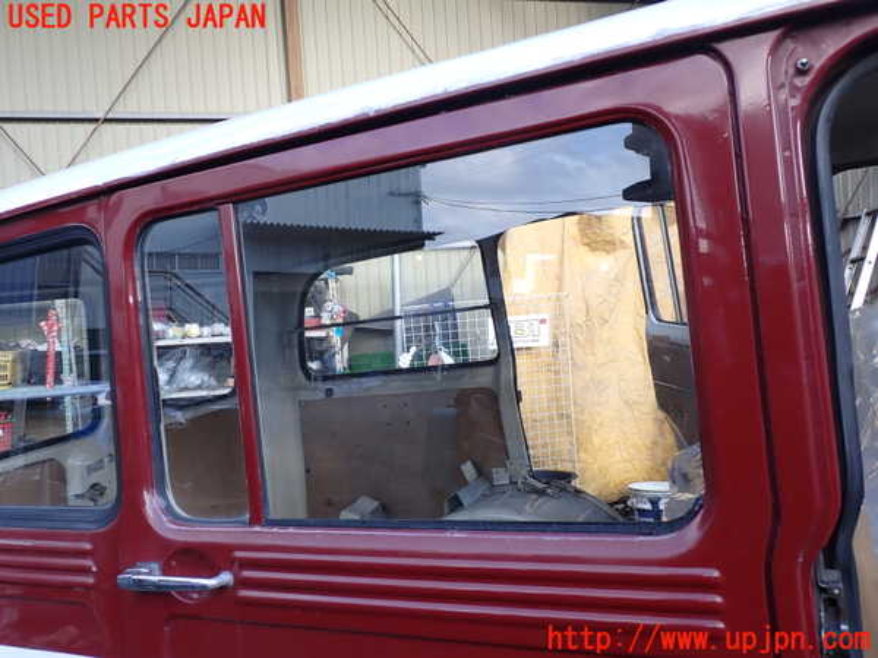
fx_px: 761
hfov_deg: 60.0
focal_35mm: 30
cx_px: 439
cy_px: 329
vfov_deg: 46.8
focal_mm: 5.4
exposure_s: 1/80
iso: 100
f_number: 3.2
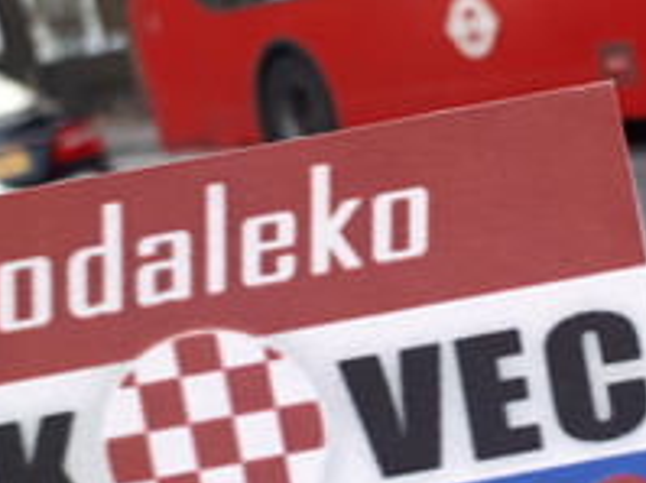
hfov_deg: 20.3
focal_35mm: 95
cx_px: 552
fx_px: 1772
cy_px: 277
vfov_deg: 15.5
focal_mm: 3.6
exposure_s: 1/100
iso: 64
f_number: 1.9
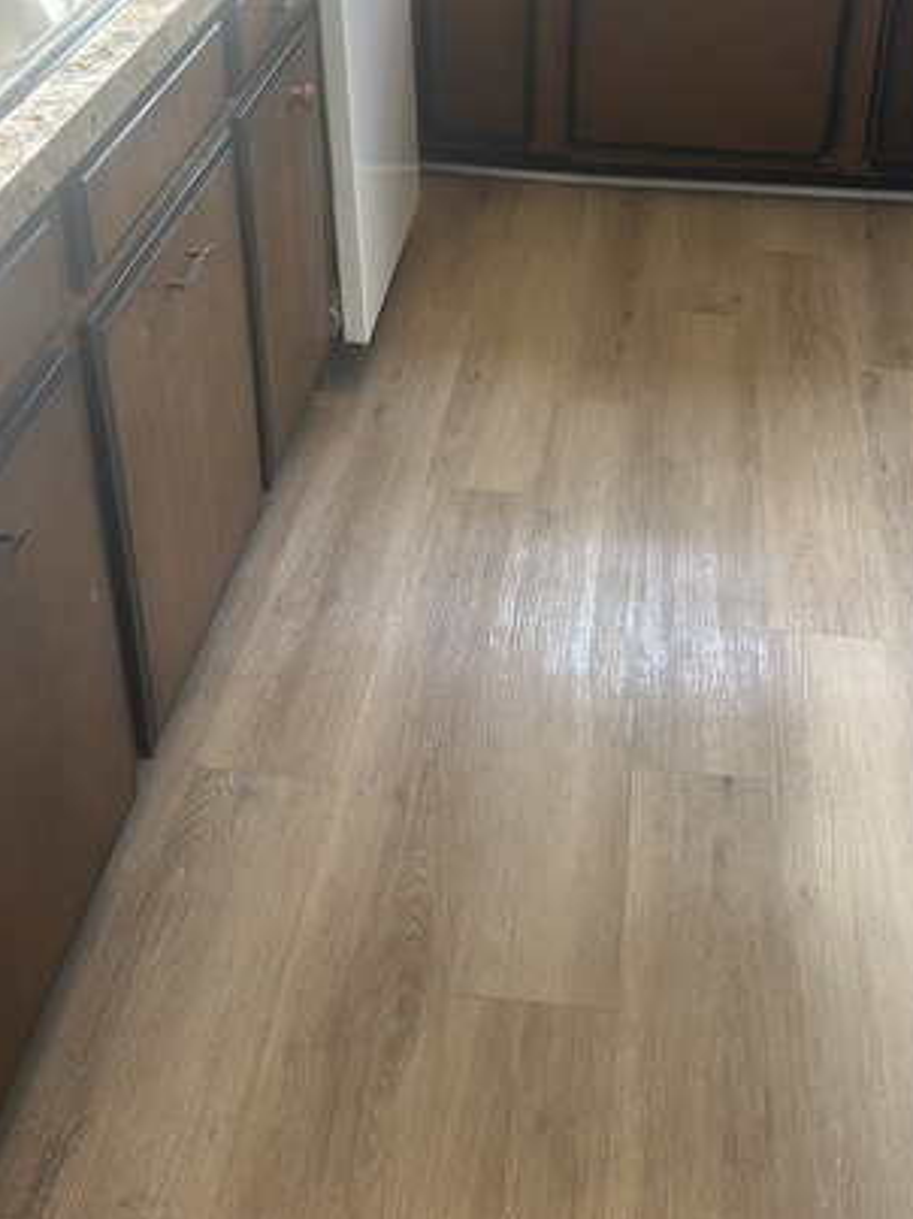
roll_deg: -2.0
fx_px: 1513
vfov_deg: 43.4
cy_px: 425
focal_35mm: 43
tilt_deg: -32.8
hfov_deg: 33.5
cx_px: 553
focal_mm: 5.7
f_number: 1.5
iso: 100
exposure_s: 1/120
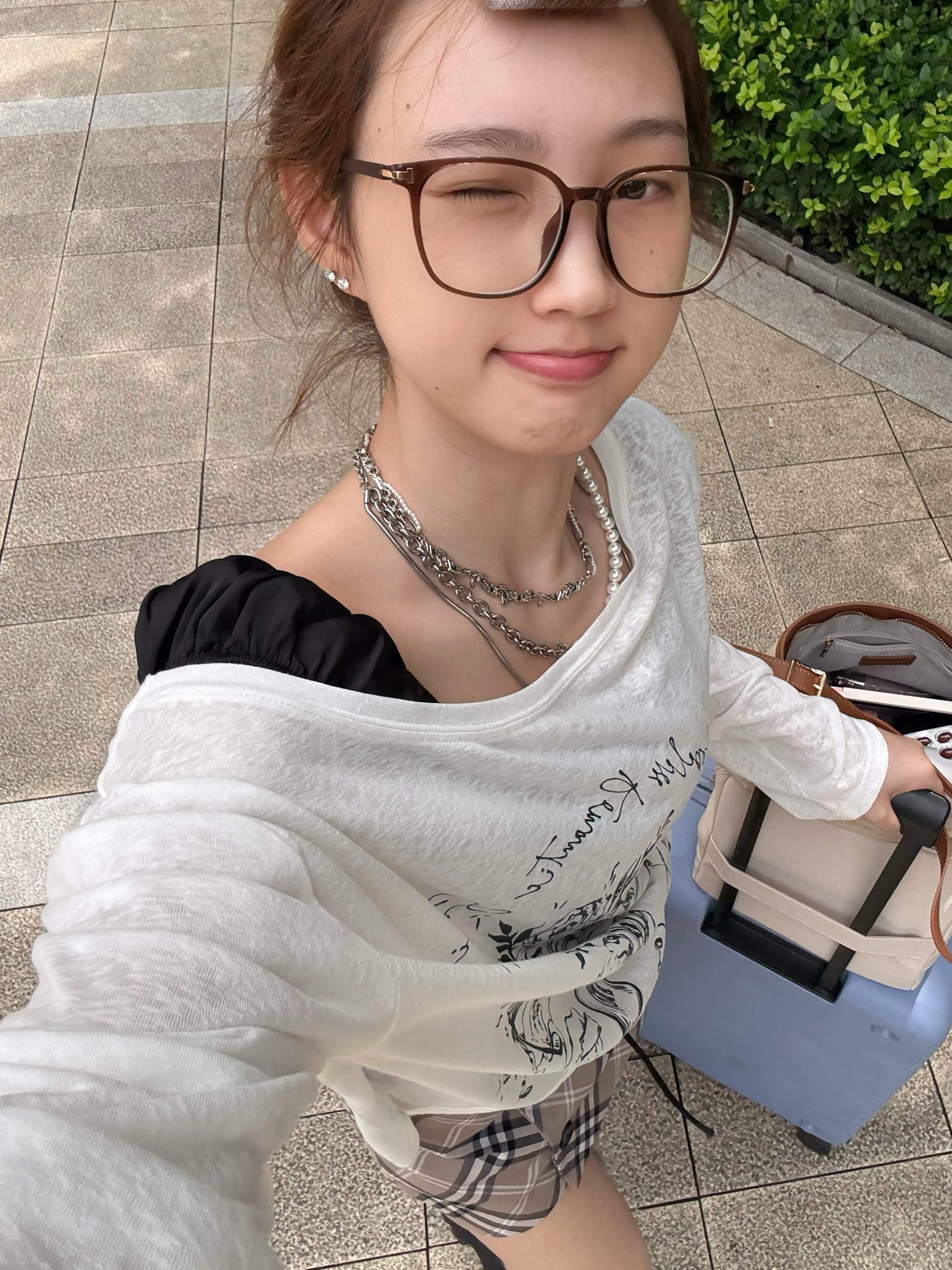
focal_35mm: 33
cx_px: 584
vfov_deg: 55.2
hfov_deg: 42.7
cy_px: 556
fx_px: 1210
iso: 125
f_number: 1.5
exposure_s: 1/60
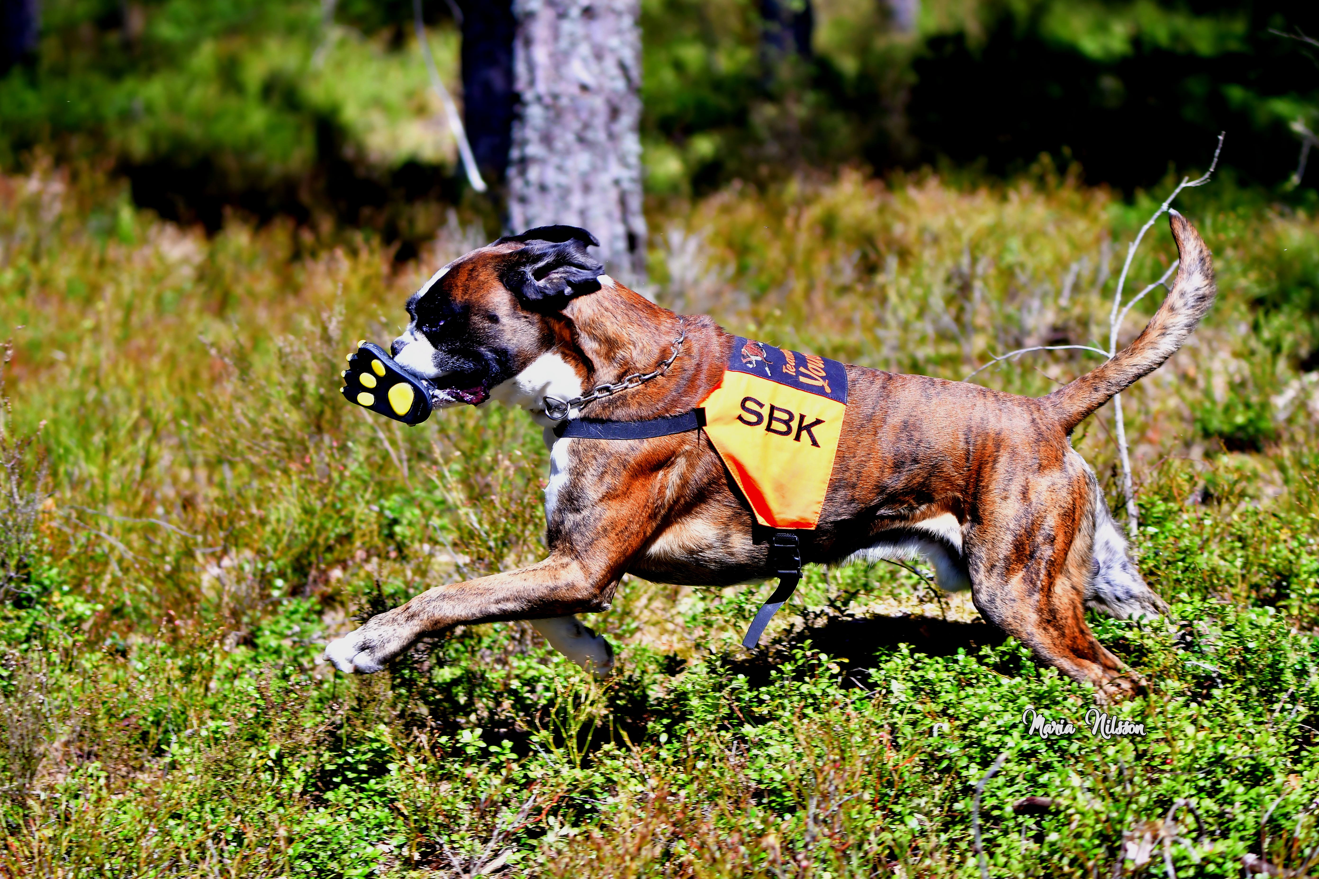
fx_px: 3847
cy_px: 440
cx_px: 660
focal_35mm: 105
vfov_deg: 13.0
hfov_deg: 19.5
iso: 220
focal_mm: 70
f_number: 2.8
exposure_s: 1/1250
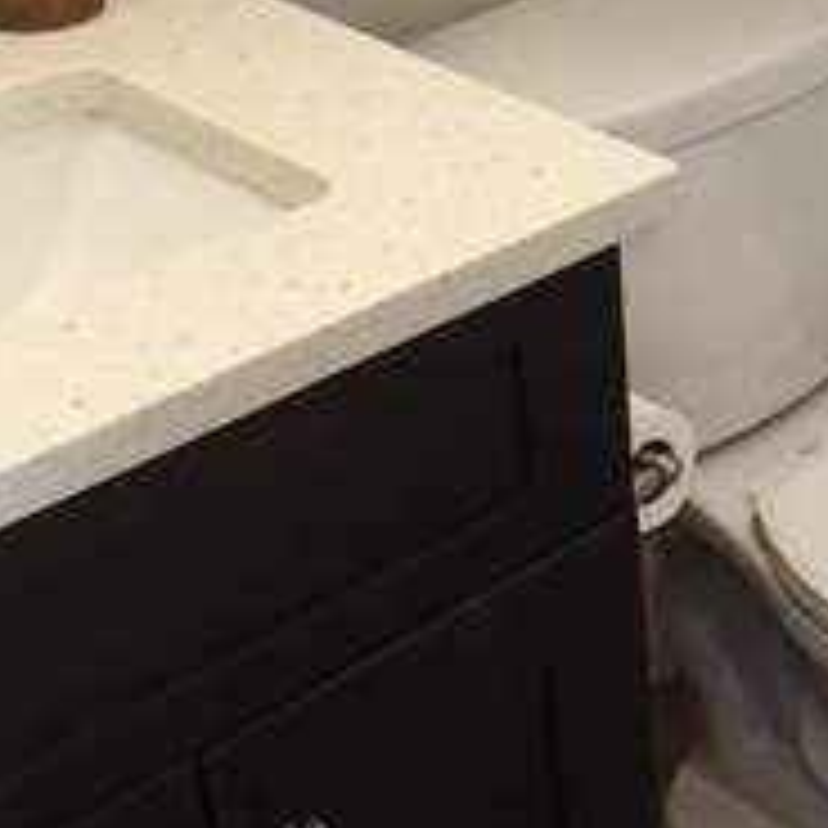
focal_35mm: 86
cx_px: 994
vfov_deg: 20.0
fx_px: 2327
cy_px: 198
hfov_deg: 19.0
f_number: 3.9
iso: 250
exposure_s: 1/30
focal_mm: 5
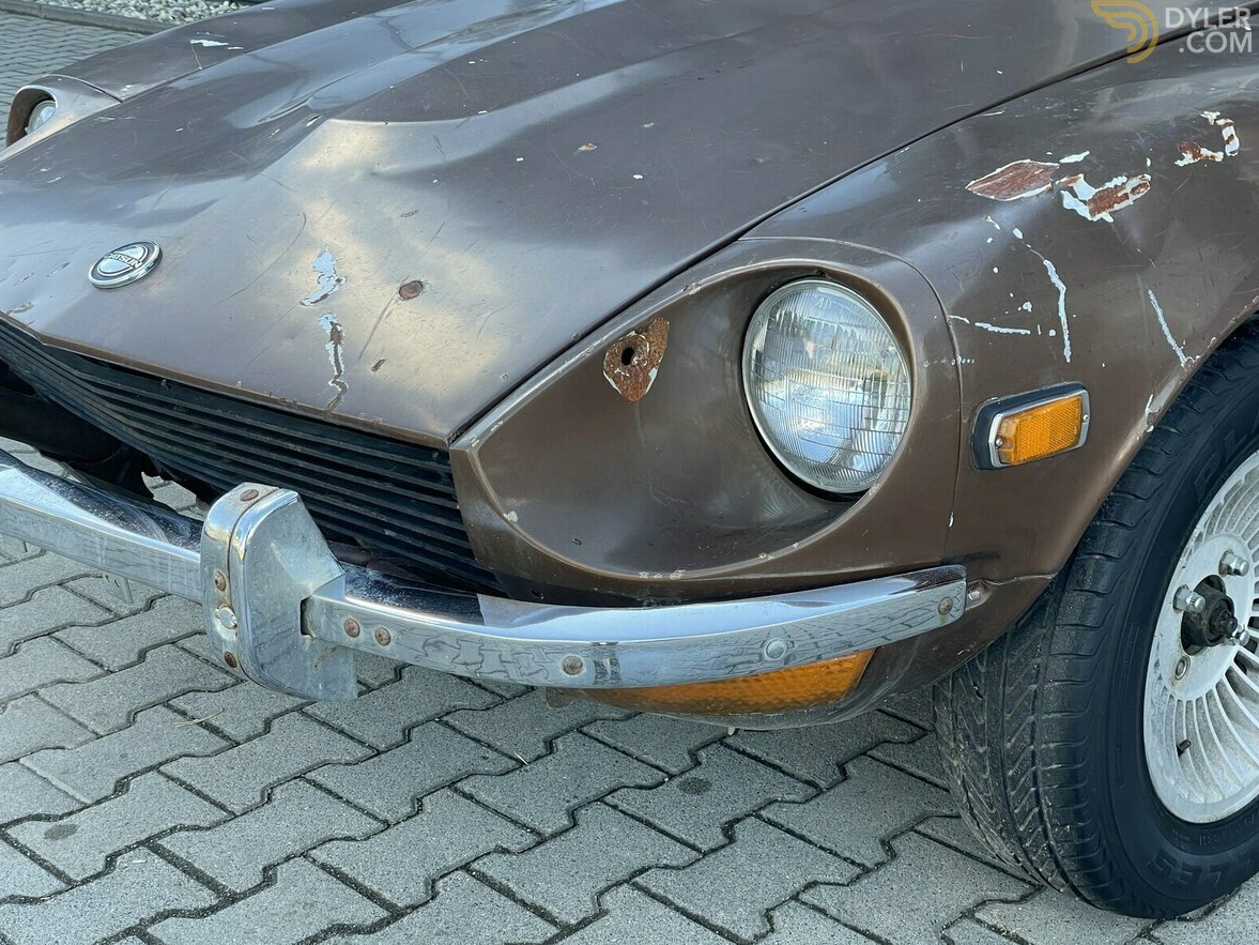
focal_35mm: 53
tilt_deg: -18.0
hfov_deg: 36.2
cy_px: 471
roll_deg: -0.8
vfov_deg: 27.5
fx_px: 1928
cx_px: 620
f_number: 2
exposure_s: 1/99
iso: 40
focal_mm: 6
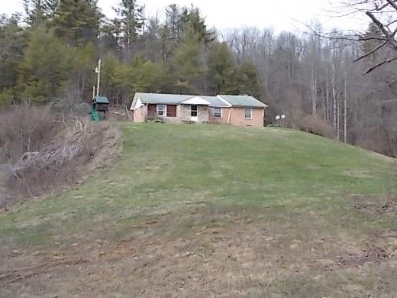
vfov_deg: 44.0
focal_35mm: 32
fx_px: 367
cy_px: 126
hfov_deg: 56.8
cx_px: 198
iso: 80
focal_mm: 4.6
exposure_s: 1/250
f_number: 3.2
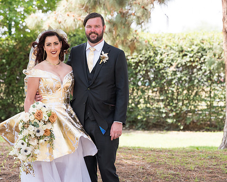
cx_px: 92
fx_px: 954
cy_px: 91
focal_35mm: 142
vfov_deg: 10.9
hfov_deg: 13.6
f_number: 5.6
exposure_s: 1/640
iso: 500
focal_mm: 125
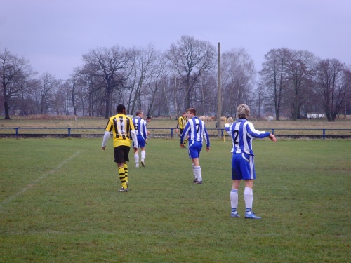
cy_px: 132
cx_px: 176
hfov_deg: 16.8
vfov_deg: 12.7
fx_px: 1186
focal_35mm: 117
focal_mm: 19.8
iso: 120
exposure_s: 1/60
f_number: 4.5
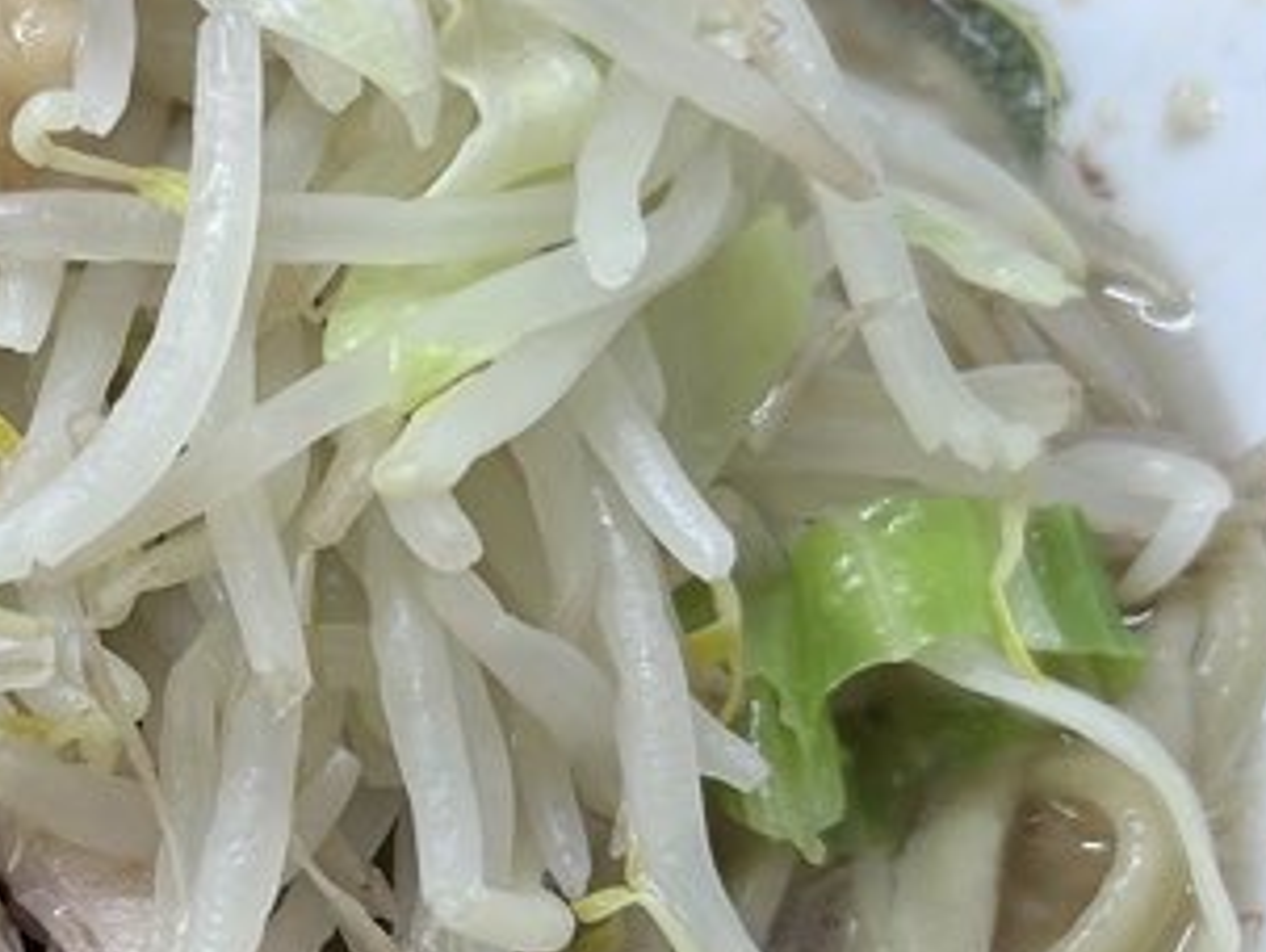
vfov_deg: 17.1
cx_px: -130
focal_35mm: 86
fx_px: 3148
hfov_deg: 21.6
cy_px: 663
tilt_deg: -52.0
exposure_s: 1/100
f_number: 1.5
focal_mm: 5.7
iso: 80
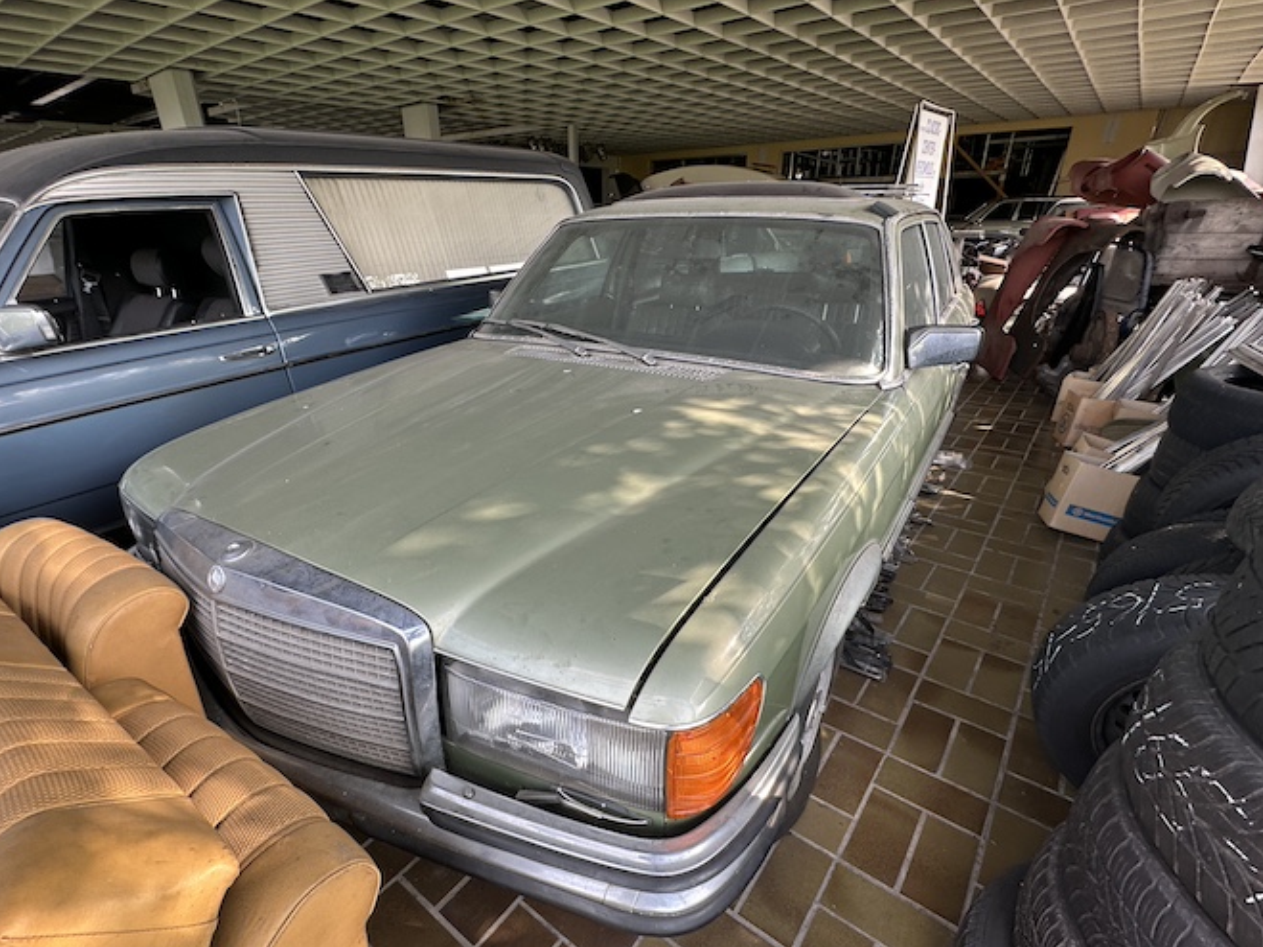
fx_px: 620
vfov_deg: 74.6
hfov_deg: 91.0
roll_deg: +1.7
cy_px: 512
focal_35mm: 17
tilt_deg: -25.8
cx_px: 606
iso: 40
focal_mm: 2.22
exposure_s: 1/99
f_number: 2.2
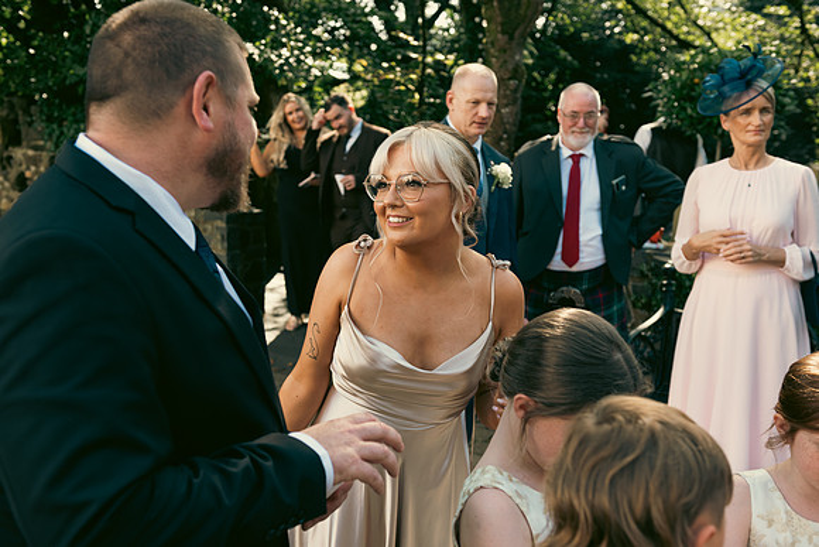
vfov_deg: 33.4
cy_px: 274
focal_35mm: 40
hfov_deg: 48.4
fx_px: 910
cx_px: 410
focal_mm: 40
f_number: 5
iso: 160
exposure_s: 1/160
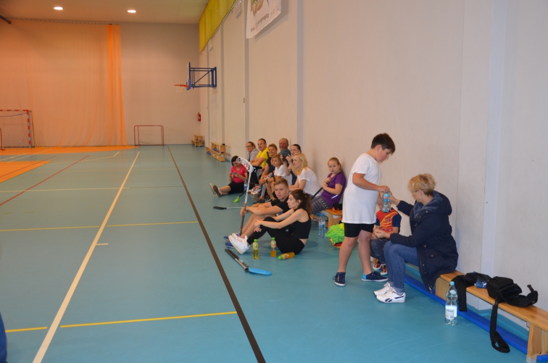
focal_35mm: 36
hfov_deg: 53.2
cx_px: 274
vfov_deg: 36.7
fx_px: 547
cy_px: 182
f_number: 3.8
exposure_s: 1/60
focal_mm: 24
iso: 720
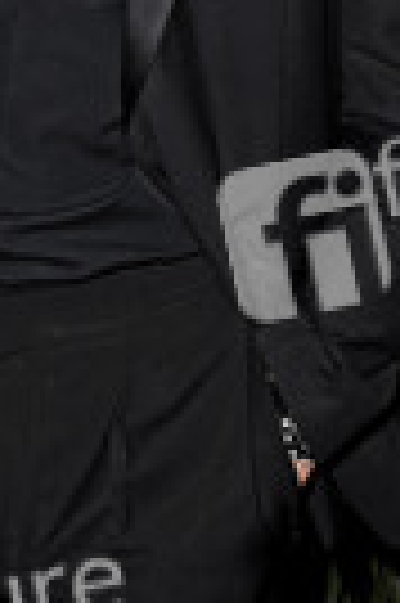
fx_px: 1938
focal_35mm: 116
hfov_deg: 11.7
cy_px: -9
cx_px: 40
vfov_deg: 17.2
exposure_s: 1/60
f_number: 6.3
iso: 1600
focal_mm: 26
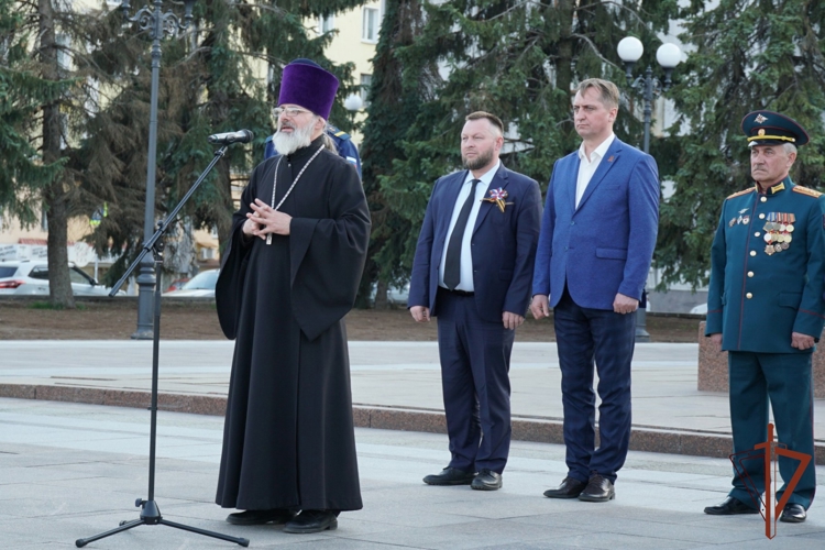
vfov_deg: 16.0
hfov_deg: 23.8
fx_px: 1959
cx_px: 412
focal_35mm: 86
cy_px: 275
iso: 200
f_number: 5.6
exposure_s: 1/100
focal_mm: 57
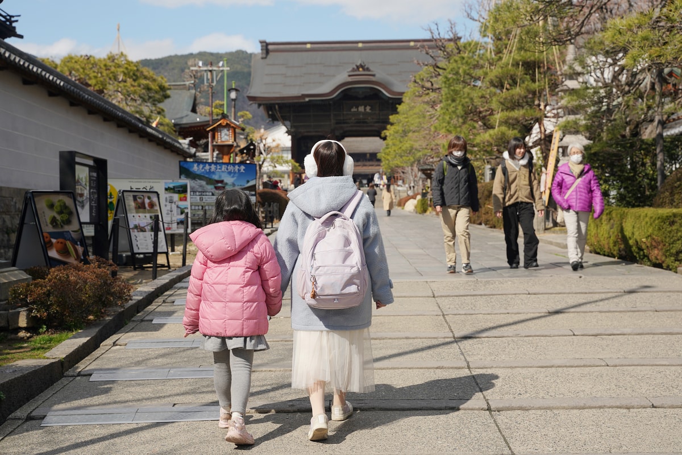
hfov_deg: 38.2
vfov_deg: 26.0
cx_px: 341
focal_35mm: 52
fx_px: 985
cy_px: 228
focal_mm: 52
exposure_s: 1/320
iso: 100
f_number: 5.6
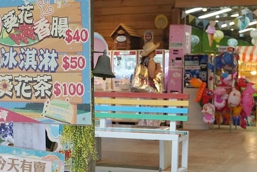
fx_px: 536
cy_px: 136
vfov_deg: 18.0
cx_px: 135
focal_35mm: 75
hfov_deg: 27.0
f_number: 4
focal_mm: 28
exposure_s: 1/60
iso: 200
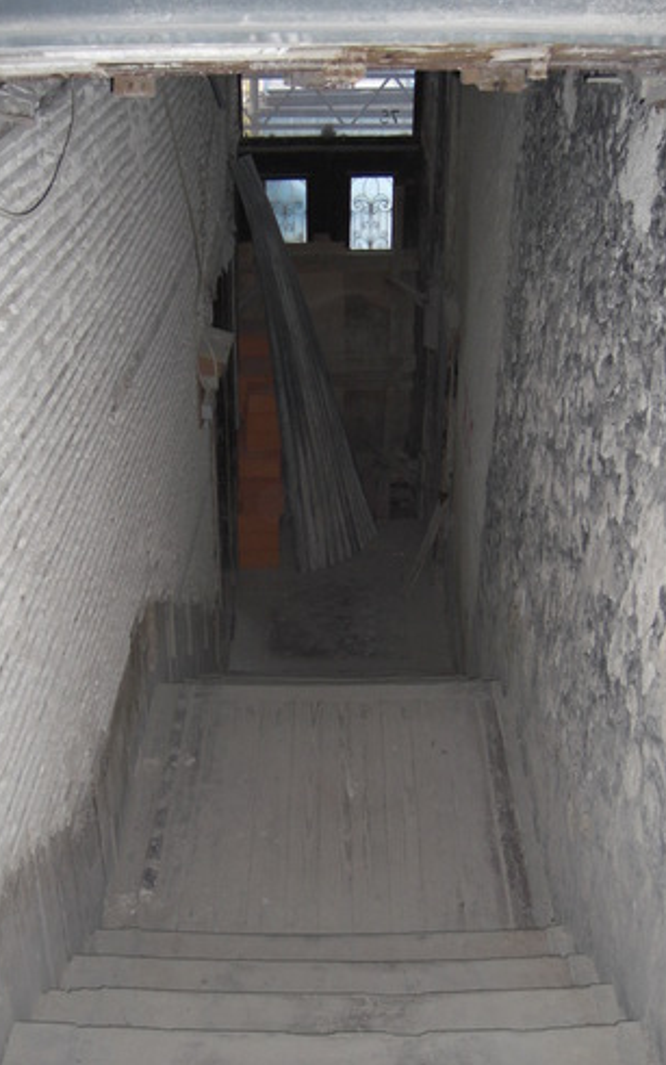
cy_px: 538
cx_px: 324
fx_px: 1190
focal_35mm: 41
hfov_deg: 31.3
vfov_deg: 48.2
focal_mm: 7.9
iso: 200
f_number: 2.8
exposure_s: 1/60
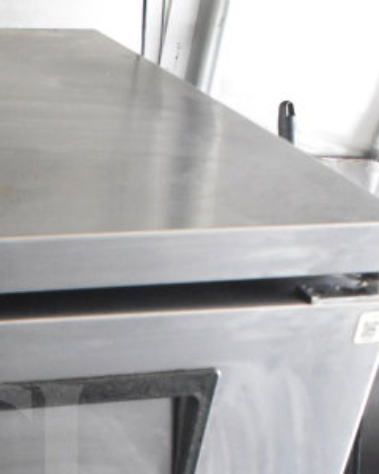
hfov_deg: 19.0
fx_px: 1079
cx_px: -58
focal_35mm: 77
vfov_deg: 23.4
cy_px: 509
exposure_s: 1/100
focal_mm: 18
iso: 6400
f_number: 5
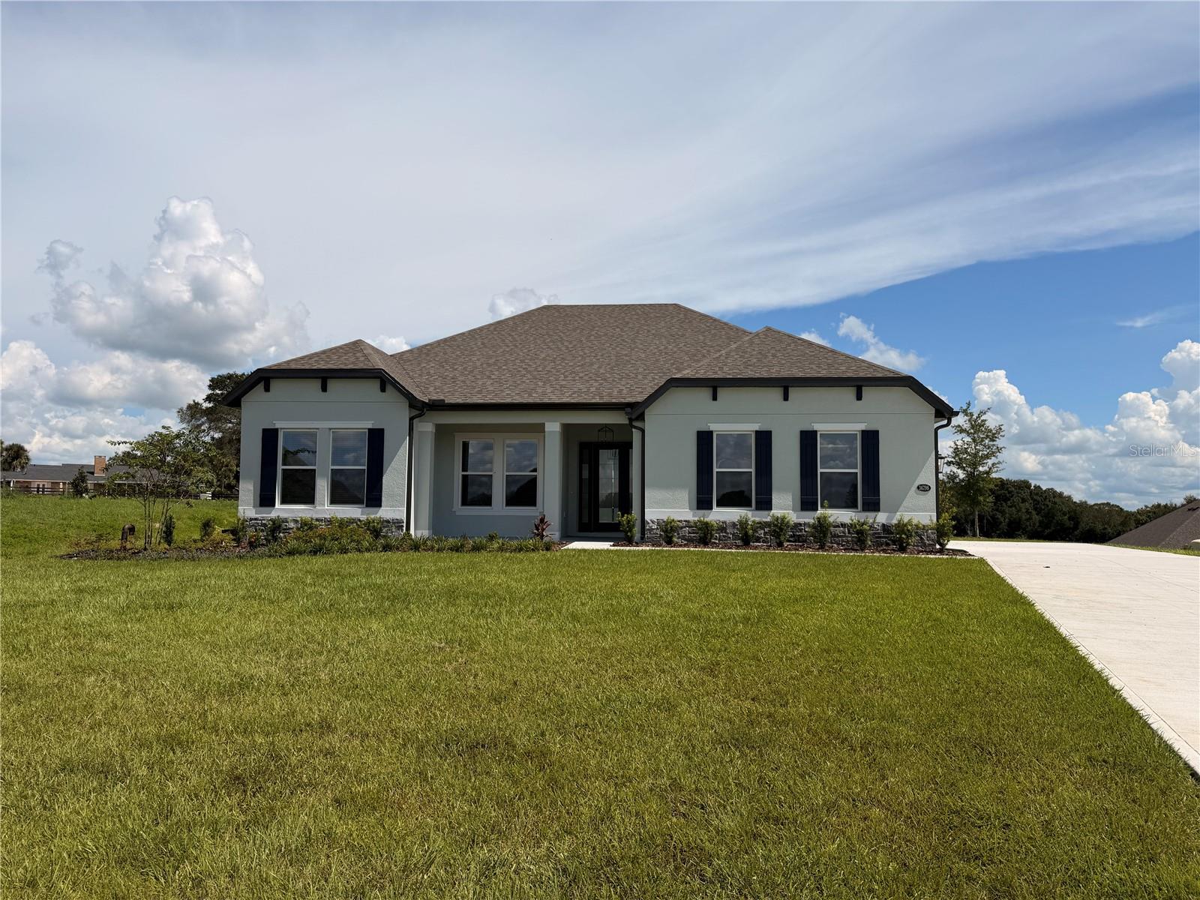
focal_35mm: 24
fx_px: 832
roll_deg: +0.0
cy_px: 450
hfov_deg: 71.6
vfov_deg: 56.8
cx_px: 600
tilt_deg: +4.4
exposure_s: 1/11905
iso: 80
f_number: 1.78
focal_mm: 6.76
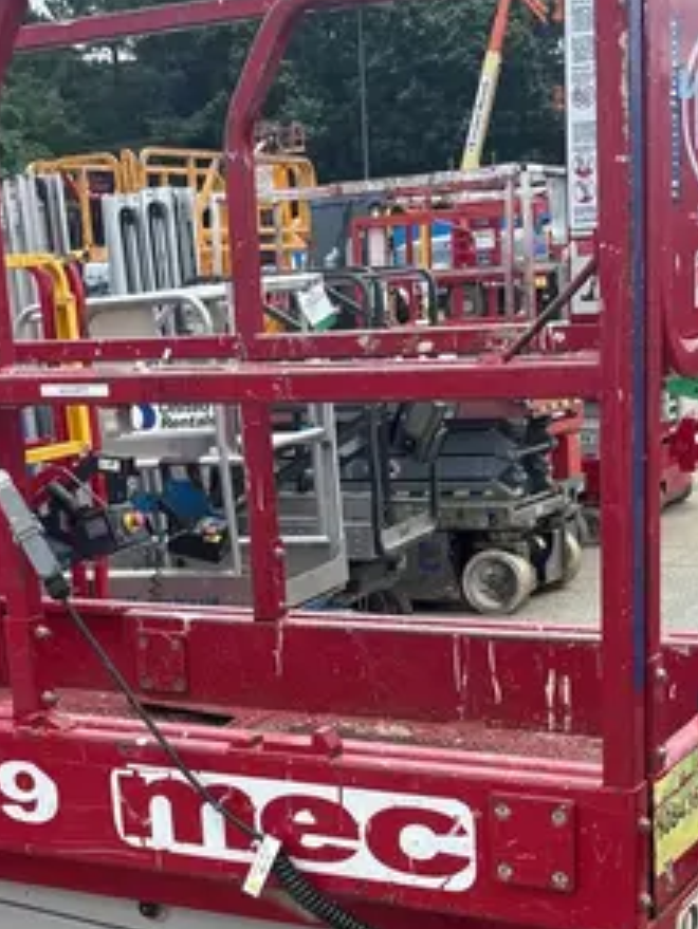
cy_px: 740
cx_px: 327
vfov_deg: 29.2
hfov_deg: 22.6
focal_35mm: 65
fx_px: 1746
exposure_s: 1/2141
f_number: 1.6
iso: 50
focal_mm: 5.96
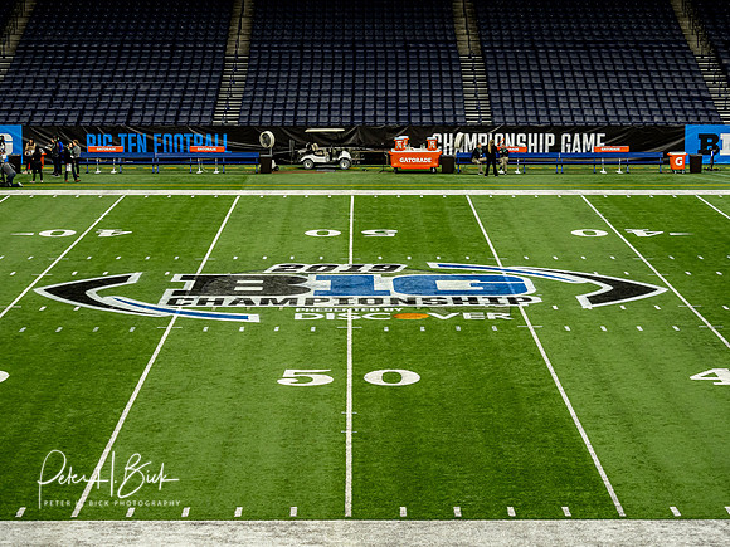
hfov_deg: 20.4
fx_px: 2024
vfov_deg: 15.4
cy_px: 274
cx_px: 365
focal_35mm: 96
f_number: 2.8
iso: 800
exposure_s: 1/640
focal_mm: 48
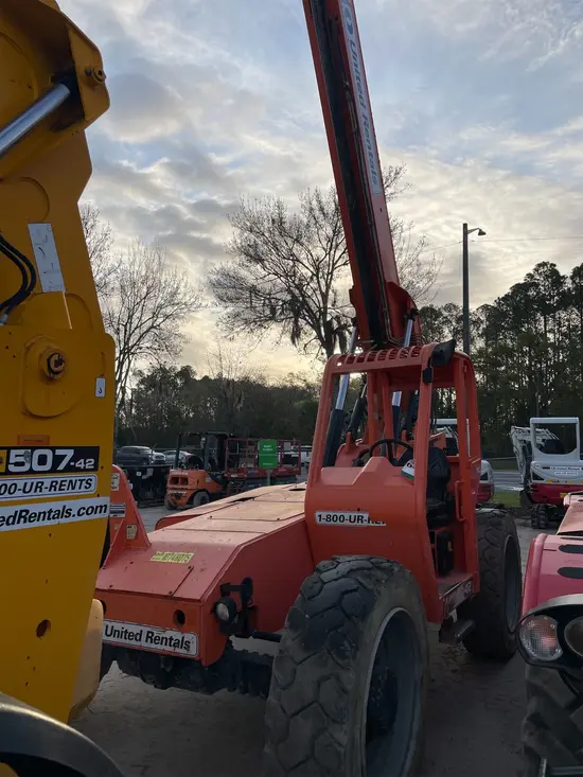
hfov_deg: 53.1
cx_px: 292
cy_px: 388
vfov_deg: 67.3
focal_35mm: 26
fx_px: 584
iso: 32
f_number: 1.6
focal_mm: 4.2
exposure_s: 1/3509
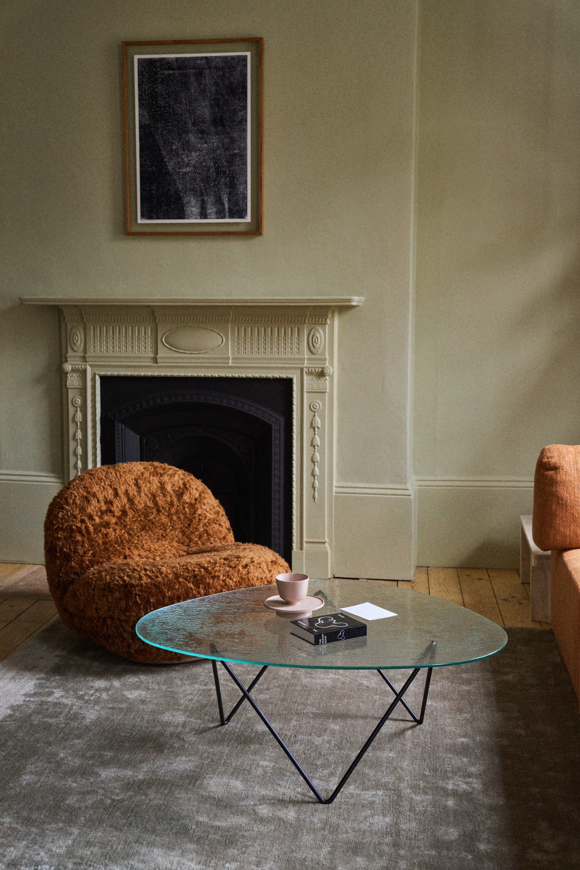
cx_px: 290
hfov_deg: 31.3
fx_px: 1034
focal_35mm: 43
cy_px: 435
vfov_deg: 45.6
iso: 640
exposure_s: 1/10
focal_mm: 42.8
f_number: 5.6
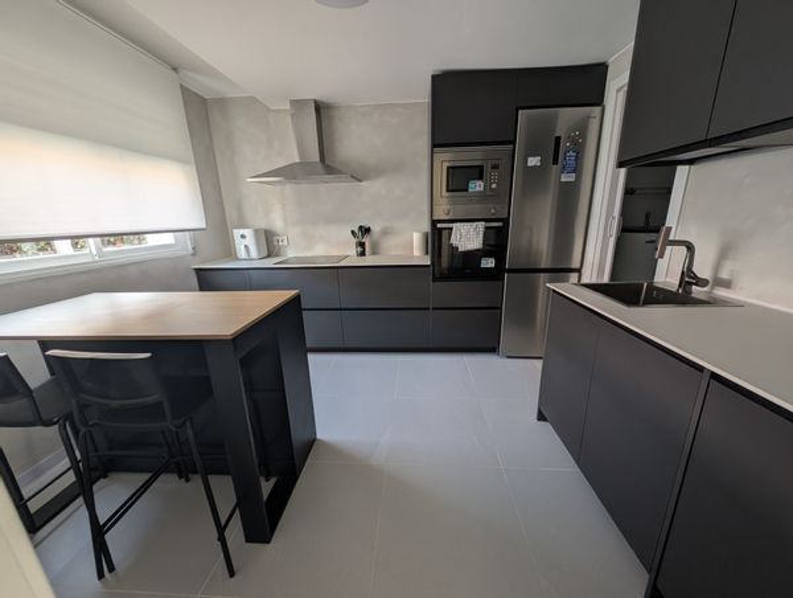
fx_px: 275
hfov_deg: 110.4
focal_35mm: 12
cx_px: 396
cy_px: 299
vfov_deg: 94.7
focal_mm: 2.23
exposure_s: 1/35.9
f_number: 1.95
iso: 35
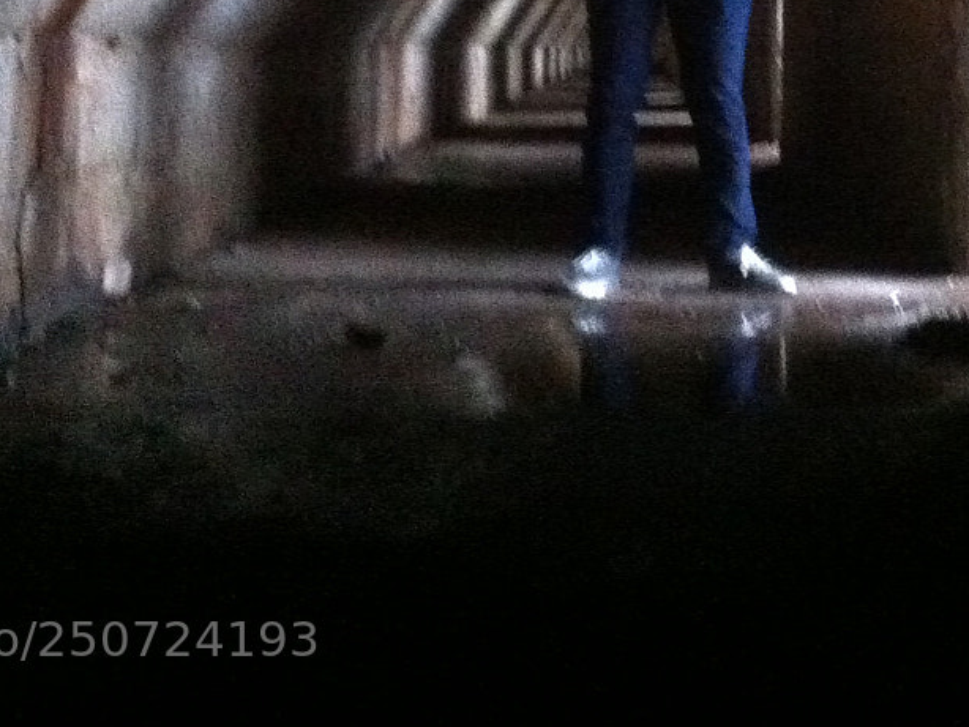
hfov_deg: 21.3
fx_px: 2548
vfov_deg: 15.6
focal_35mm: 91
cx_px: 754
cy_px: -179
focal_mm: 3.85
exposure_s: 1/15
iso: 1000
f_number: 2.8
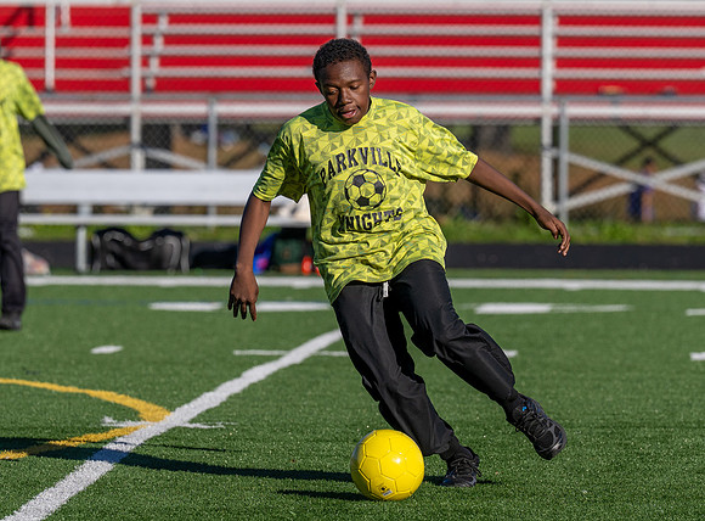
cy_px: 268
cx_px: 340
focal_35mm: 348
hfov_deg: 5.7
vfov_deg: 4.2
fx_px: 7051
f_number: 4.5
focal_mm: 190
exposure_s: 1/1600
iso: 72
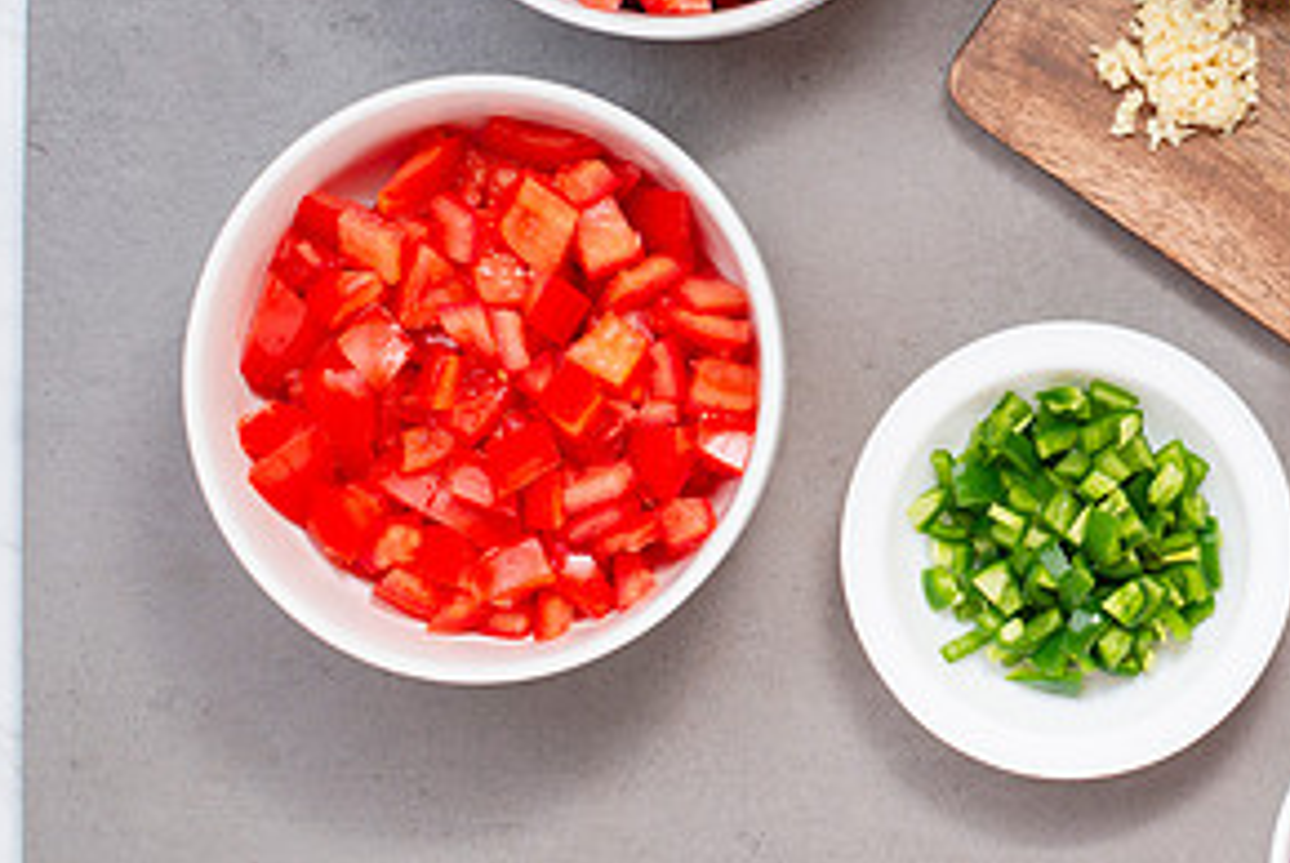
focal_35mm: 106
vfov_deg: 12.9
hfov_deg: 18.8
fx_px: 3802
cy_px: 289
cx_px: 1229
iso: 250
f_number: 10
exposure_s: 1/80
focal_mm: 50
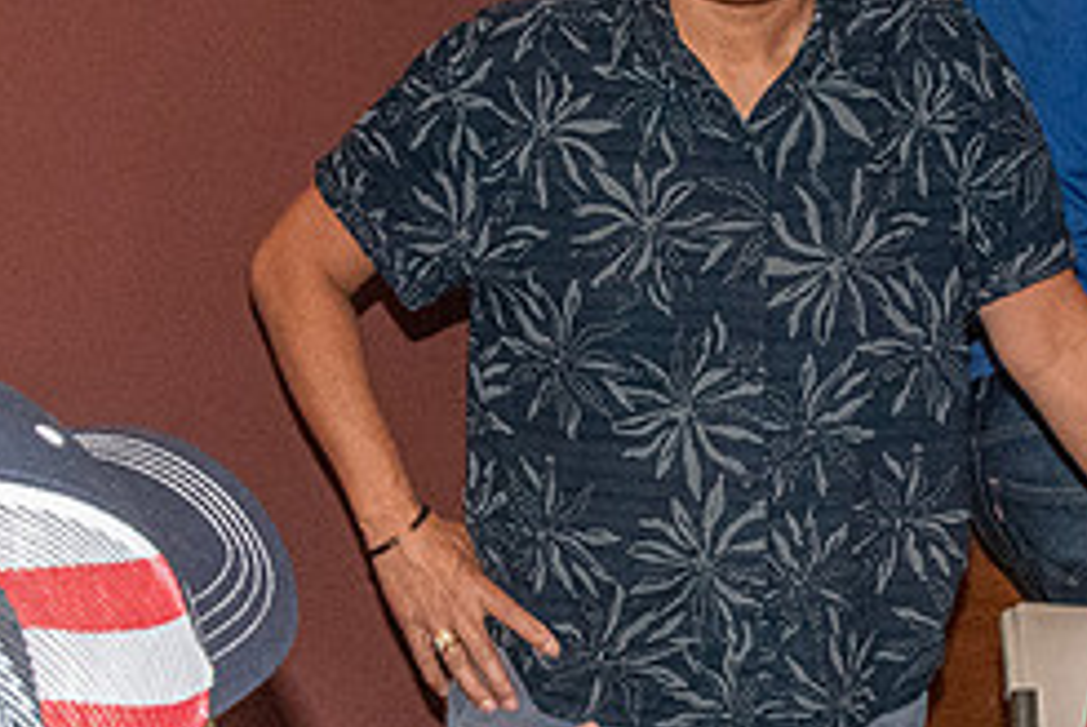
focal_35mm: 110
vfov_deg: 12.5
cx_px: 745
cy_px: 390
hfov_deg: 18.5
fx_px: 3325
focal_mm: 31
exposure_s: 1/60
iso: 6400
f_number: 13
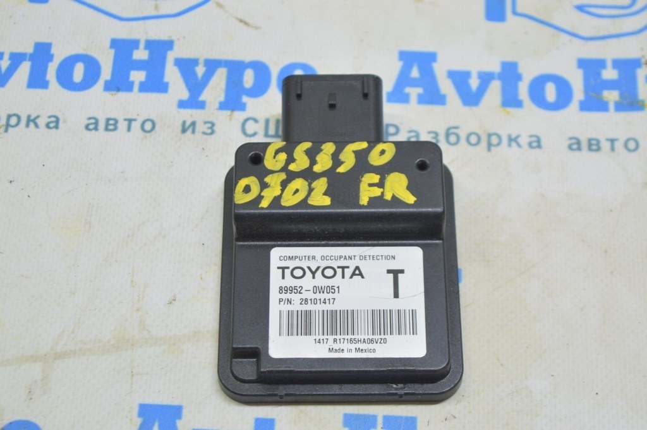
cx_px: 324
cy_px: 215
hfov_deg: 24.6
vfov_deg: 16.5
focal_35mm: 82
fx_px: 1481
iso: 400
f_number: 5.6
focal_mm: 55
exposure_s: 1/20
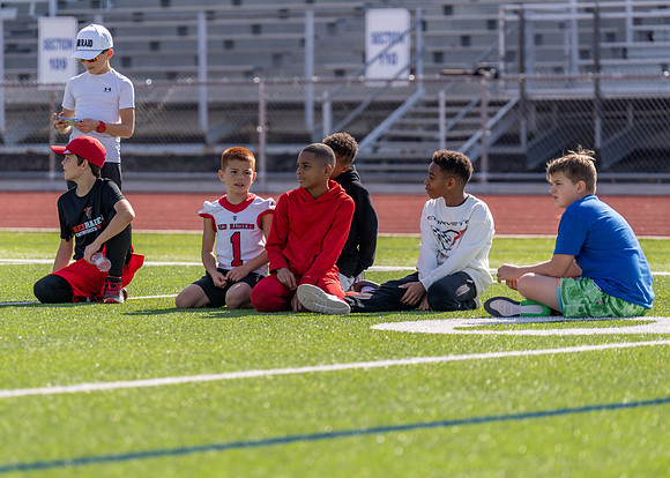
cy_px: 241
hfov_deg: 9.3
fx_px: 4123
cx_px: 300
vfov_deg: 6.6
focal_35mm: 217
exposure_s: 1/800
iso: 125
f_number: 4
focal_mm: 195
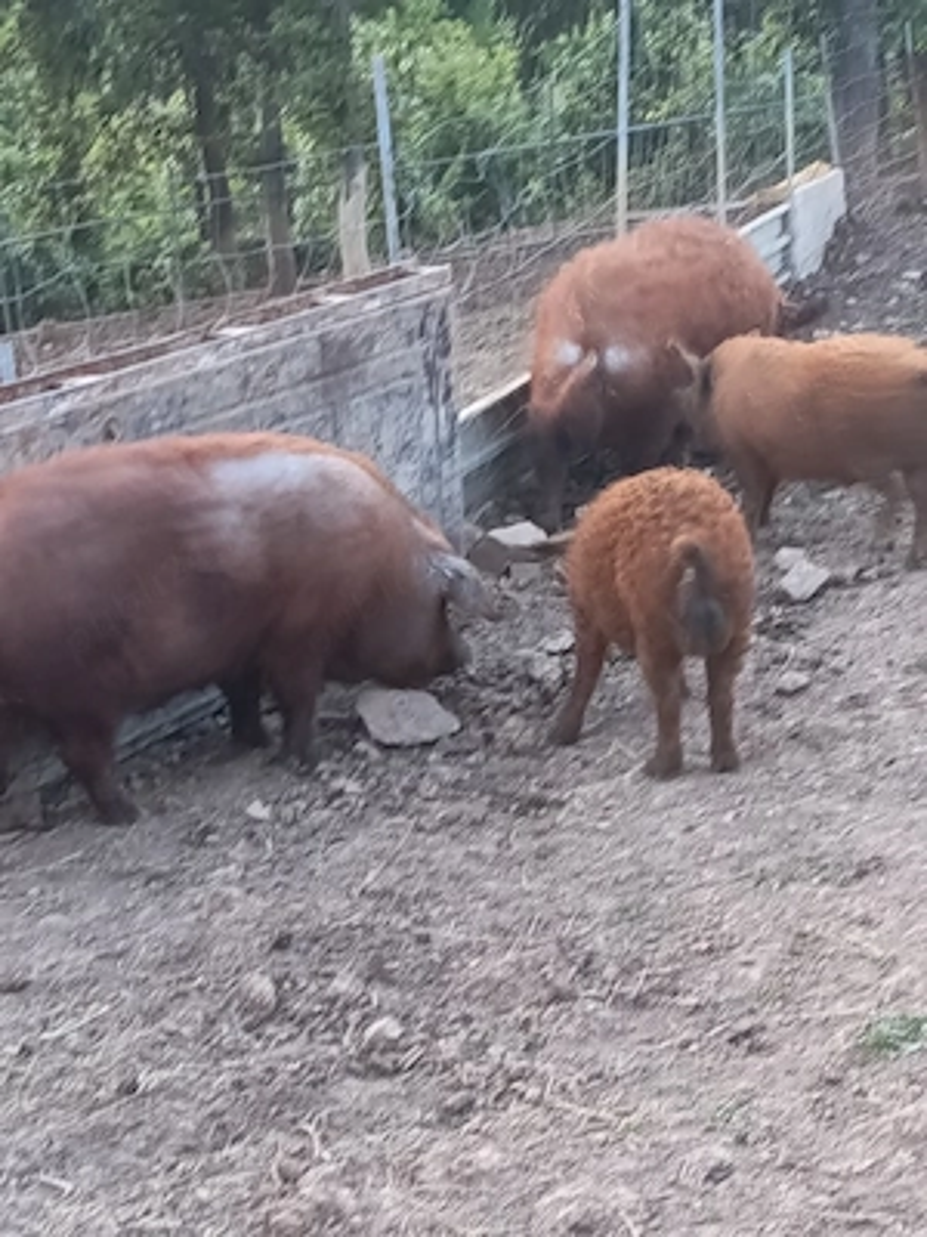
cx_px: 464
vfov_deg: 27.0
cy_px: 618
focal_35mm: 72
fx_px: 2571
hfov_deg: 20.4
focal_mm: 5.27
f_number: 1.7
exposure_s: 1/20
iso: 1511
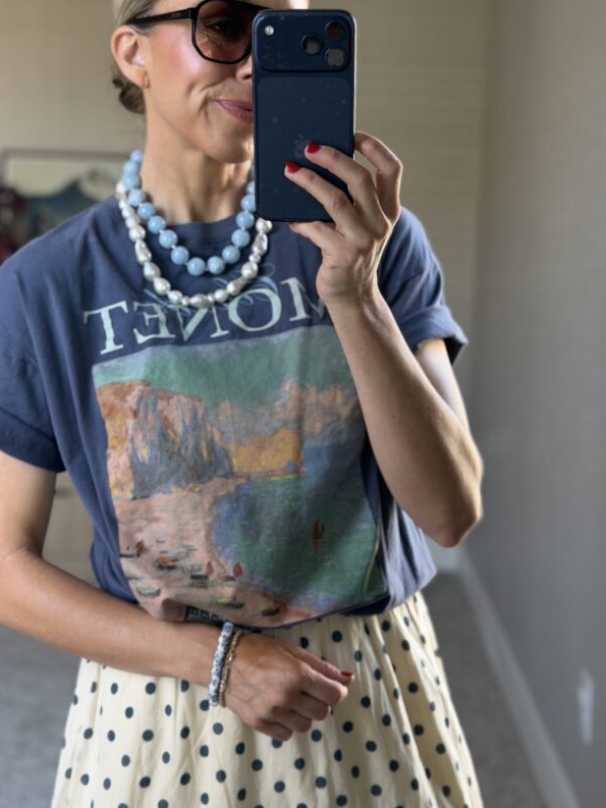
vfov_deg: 31.2
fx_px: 1447
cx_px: 241
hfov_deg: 23.6
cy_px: 365
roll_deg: -1.3
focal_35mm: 62
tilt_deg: -17.4
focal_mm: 6.76
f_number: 1.78
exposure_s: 1/60
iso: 200
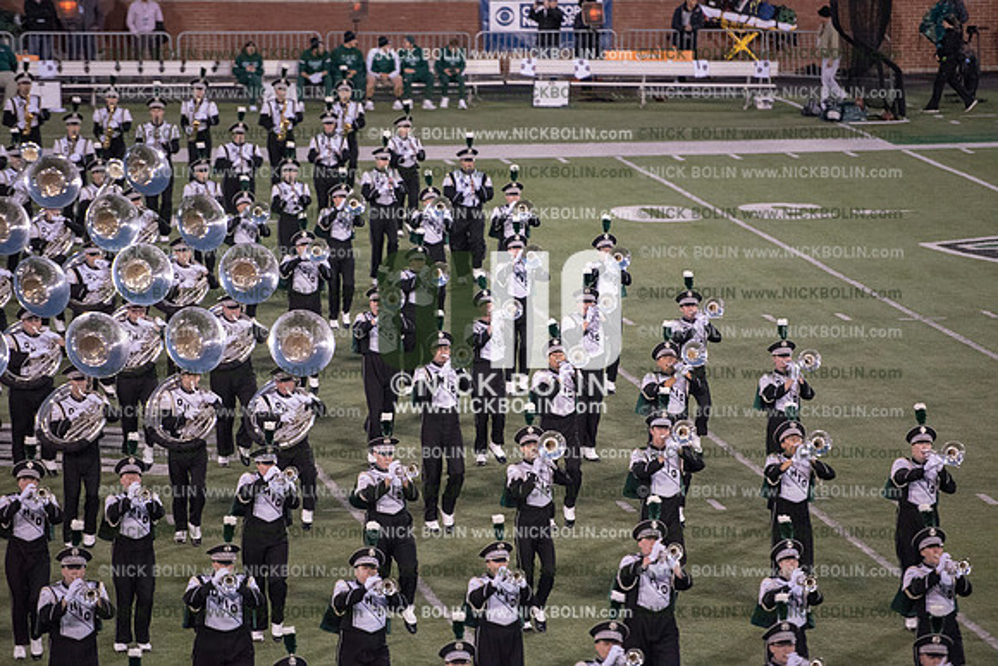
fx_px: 5545
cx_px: 499
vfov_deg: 6.9
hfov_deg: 10.3
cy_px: 333
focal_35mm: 200
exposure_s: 1/1250
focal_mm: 200
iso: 5000
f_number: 3.2
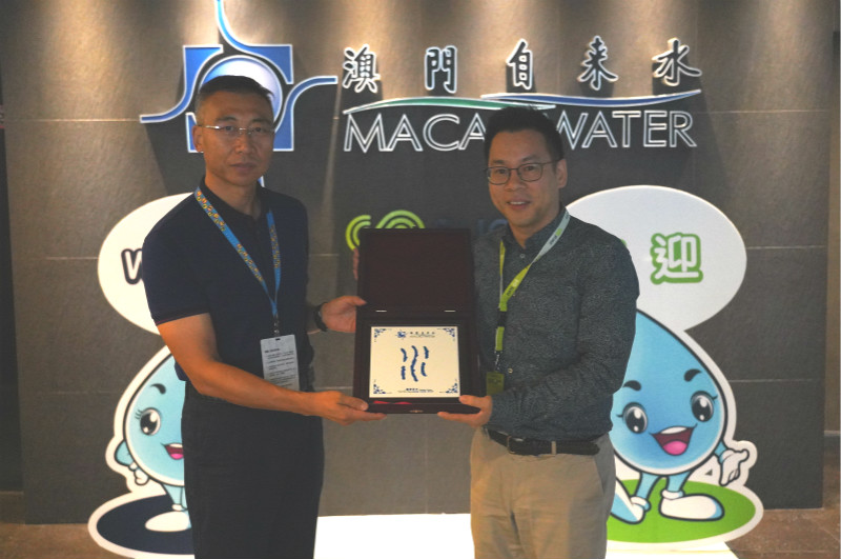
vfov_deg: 31.1
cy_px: 280
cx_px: 420
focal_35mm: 43
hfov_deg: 45.5
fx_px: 1003
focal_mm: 43
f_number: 4
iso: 12800
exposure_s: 1/400
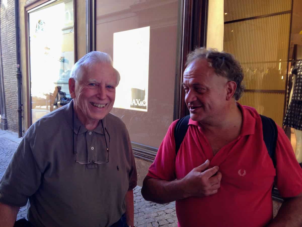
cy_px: 114
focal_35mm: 33
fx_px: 288
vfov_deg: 42.9
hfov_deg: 55.4
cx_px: 151
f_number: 2.4
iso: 50
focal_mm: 4.1
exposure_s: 1/24
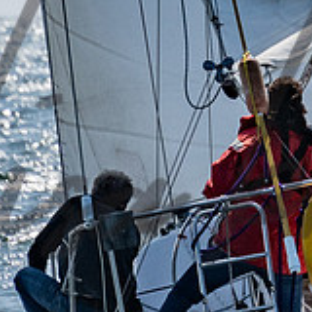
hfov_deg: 1.3
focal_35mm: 1359
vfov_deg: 1.3
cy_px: -157
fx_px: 13858
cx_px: 450
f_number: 6.3
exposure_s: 1/3200
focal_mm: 200
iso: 200
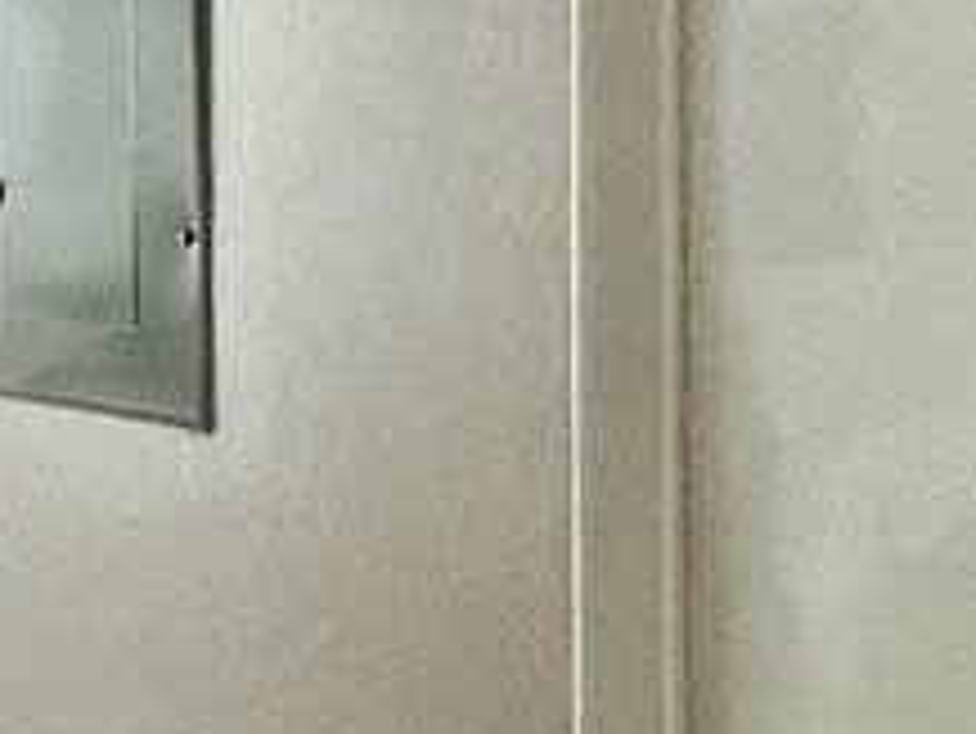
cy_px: 284
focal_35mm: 96
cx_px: -760
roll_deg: +0.9
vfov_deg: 15.4
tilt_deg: -2.8
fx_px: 2708
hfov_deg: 17.0
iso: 80
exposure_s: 1/99
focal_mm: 1.57
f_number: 1.8
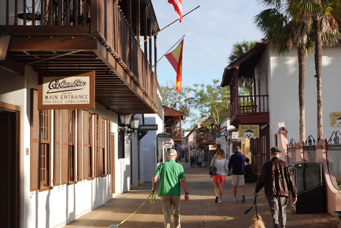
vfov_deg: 18.9
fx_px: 682
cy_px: 96
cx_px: 242
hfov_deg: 27.8
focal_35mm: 72
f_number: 4
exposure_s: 1/500
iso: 125
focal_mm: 17.32
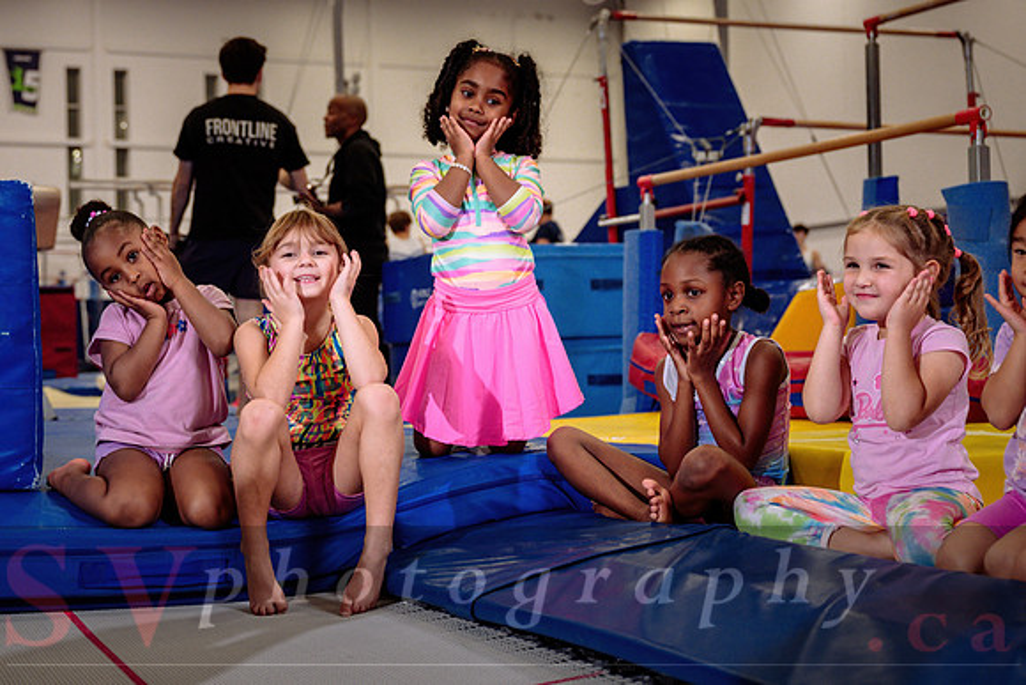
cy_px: 361
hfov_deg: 34.3
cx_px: 420
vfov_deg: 23.3
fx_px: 1659
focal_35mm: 58
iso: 1600
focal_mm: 48
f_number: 3.5
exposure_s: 1/400
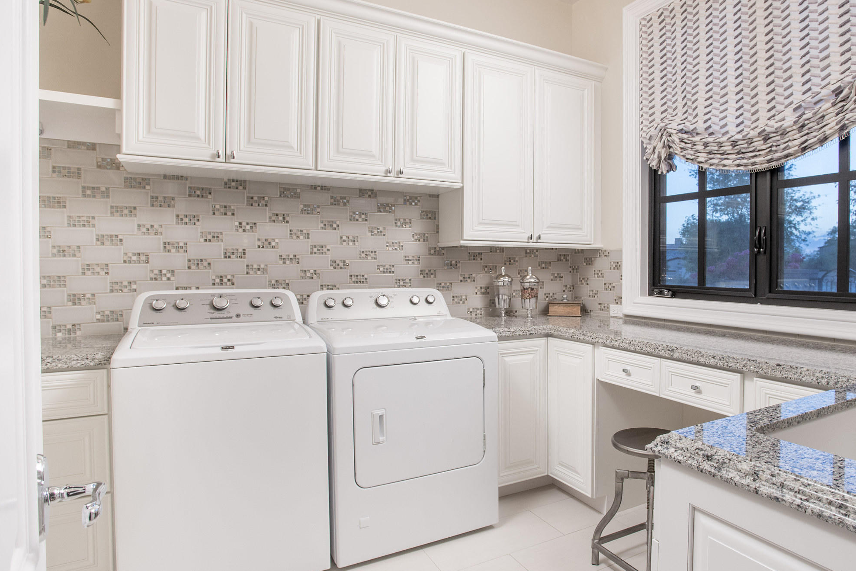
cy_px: 266
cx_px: 524
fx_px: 571
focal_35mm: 24
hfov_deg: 72.7
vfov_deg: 53.1
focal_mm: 19
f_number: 7.1
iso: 400
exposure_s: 1/100
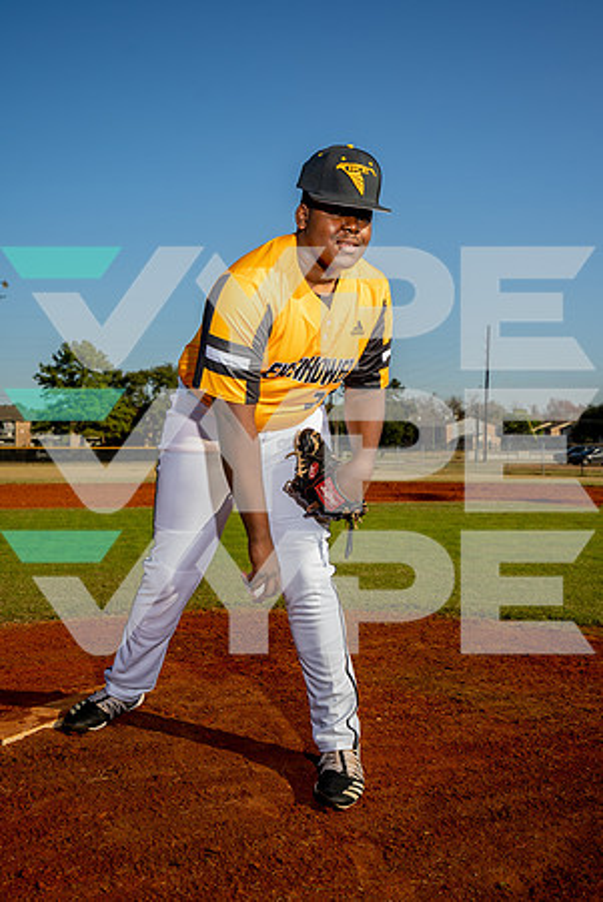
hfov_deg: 37.9
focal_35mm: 35
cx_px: 302
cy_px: 451
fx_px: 877
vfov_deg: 54.4
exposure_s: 1/500
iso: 50
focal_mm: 35
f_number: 5
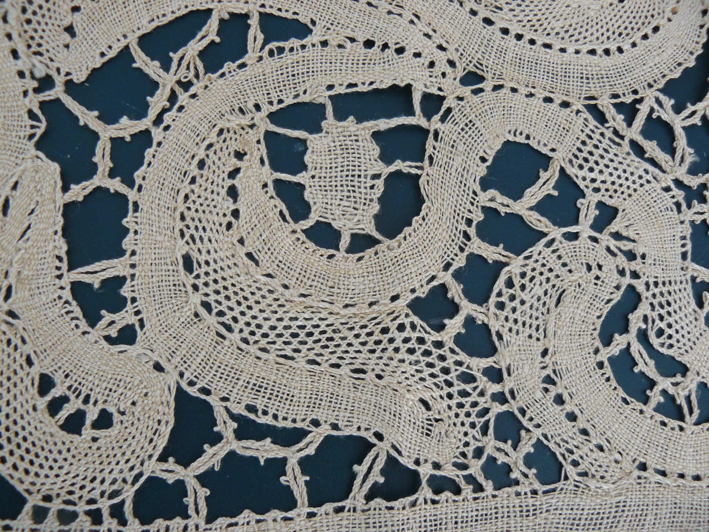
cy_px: 266
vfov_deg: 39.7
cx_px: 354
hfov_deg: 51.4
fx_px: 737
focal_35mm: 36
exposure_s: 1/40
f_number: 2.8
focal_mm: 6
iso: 100
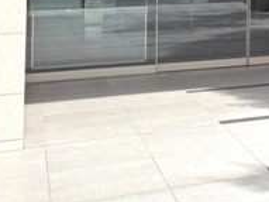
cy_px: -65
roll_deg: -0.2
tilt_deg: +1.4
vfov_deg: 16.0
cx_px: 389
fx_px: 676
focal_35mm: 87
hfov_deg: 19.9
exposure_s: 1/1364
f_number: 1.6
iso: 50
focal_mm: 5.96
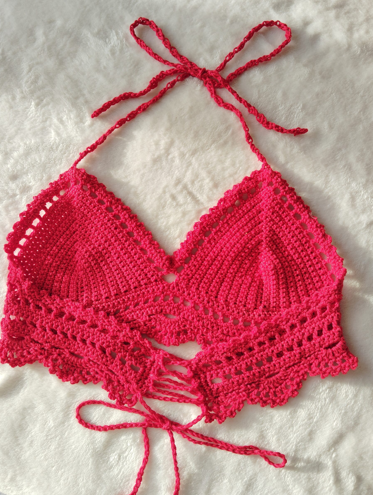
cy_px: 234
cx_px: 187
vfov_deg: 59.9
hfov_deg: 46.9
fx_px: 430
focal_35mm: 30
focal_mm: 4.22
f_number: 1.8
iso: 57
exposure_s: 1/100
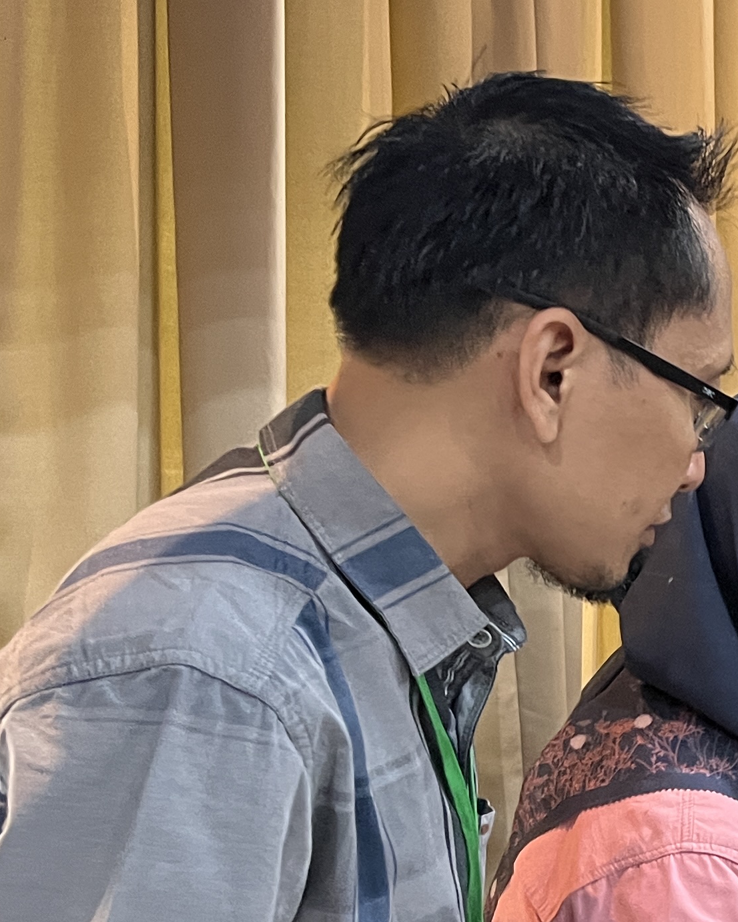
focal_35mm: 74
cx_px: 1194
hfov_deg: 17.9
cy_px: 684
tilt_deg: -4.8
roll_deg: -0.9
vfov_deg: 25.4
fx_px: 2021
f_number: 1.6
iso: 250
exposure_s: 1/50
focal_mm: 5.1
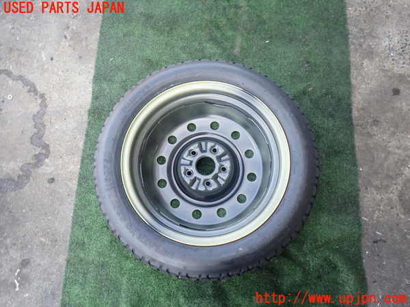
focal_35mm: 25
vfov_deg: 54.9
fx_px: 296
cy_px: 154
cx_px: 205
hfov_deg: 69.4
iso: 100
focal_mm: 4.5
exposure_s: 1/160
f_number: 2
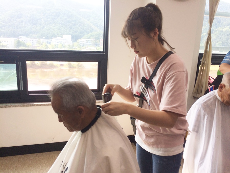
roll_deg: -1.8
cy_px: 86
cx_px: 115
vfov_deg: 48.2
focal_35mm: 29
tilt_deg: -12.2
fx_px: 193
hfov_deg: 61.7
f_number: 2.2
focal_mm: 4.15
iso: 32
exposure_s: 1/323
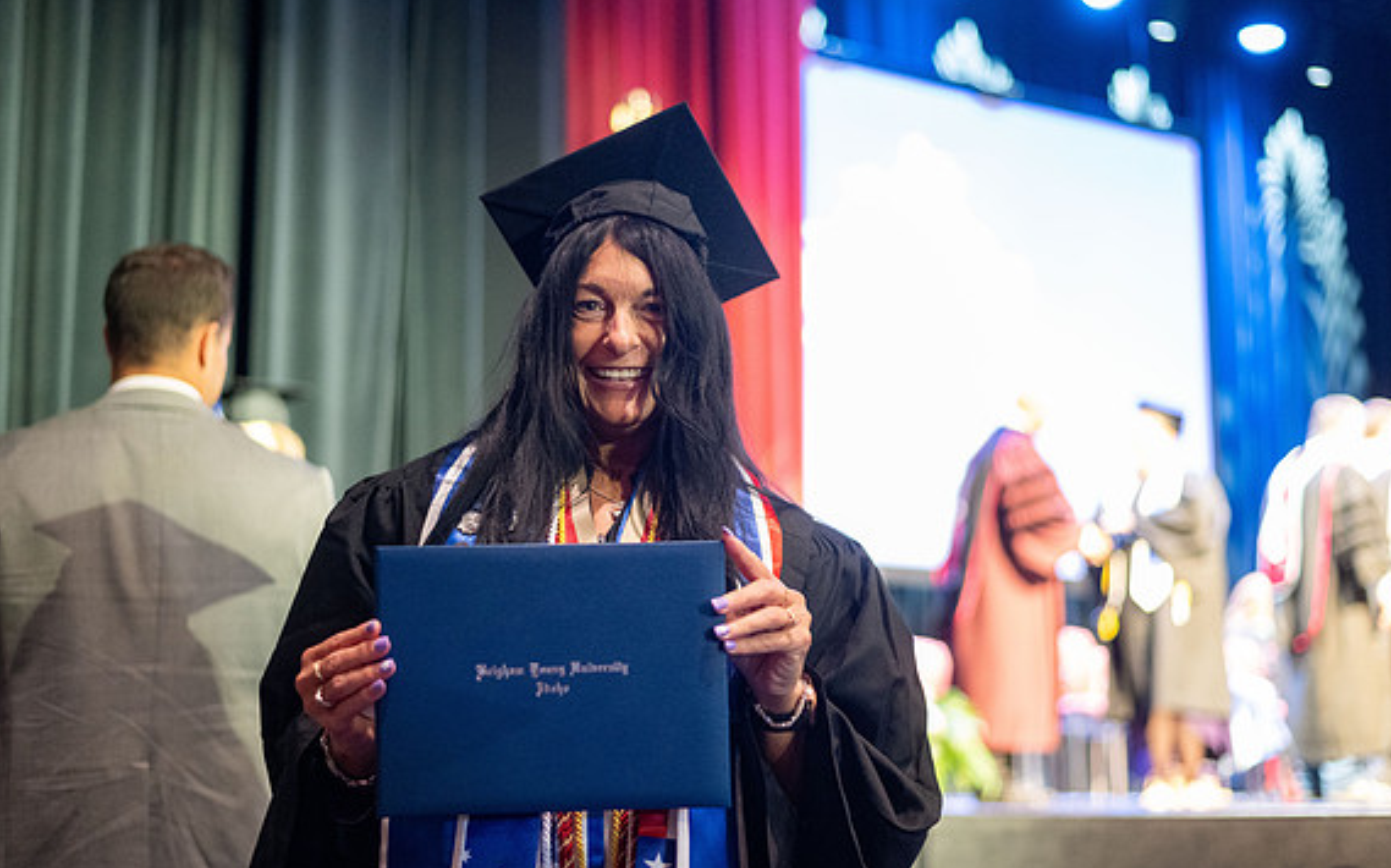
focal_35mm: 52
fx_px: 1970
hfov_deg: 38.9
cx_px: 707
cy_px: 434
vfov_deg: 24.8
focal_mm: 50
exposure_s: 1/125
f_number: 1.8
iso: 3200
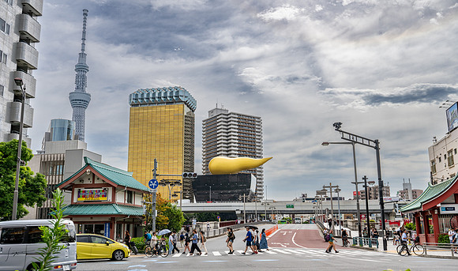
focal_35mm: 34
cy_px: 143
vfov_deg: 35.8
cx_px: 233
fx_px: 419
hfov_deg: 57.3
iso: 64
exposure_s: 1/320
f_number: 8
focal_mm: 31.5
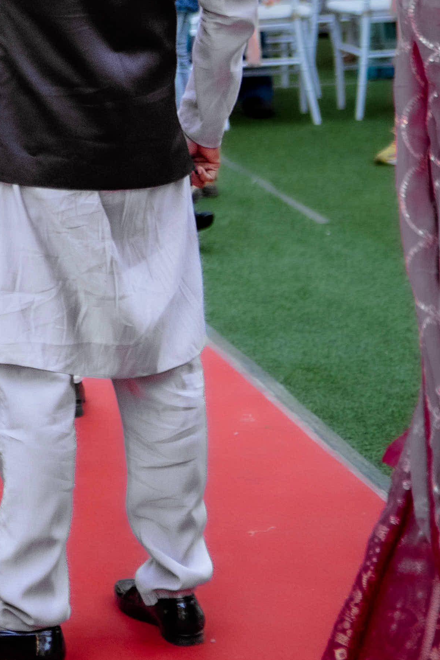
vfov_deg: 14.3
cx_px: -338
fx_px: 2510
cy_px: -223
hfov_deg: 9.6
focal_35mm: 137
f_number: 1.4
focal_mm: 35
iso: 640
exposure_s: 1/250
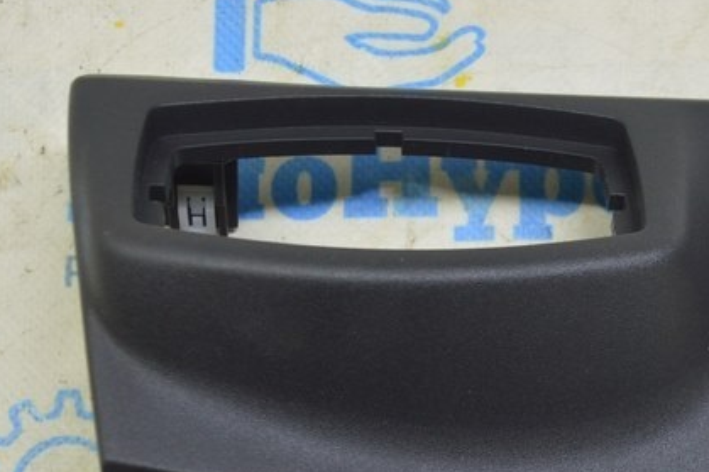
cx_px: 550
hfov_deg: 23.8
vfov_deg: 15.6
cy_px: 556
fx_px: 1658
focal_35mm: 84
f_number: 5.6
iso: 400
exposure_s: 1/20
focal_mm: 23
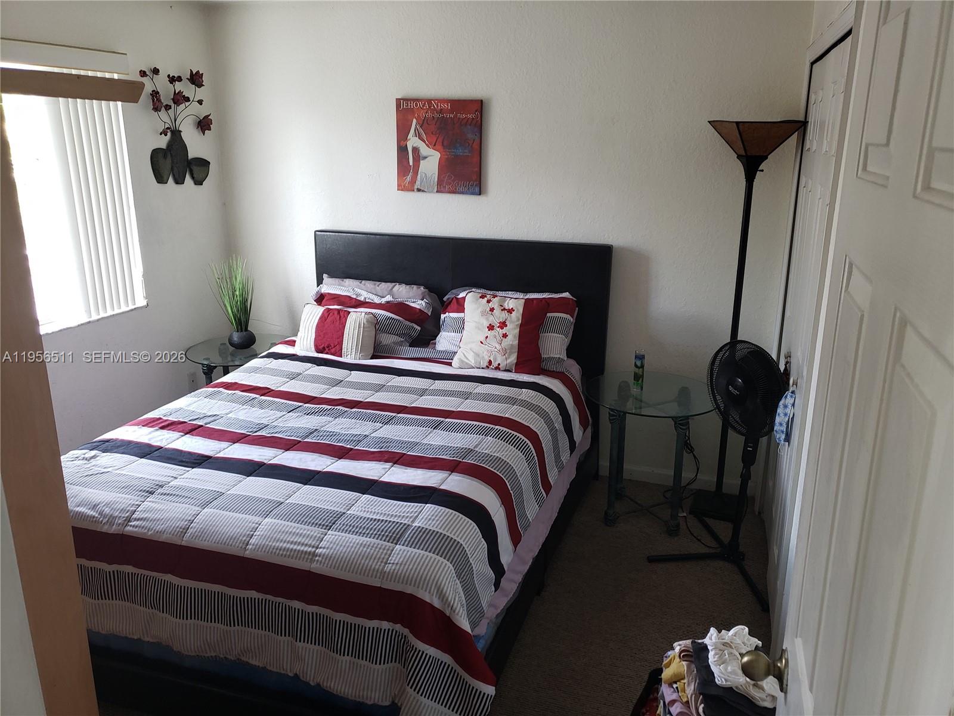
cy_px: 358
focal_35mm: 26
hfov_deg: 67.3
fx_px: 717
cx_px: 477
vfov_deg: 53.1
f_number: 1.5
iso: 125
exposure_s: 1/60
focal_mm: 4.3
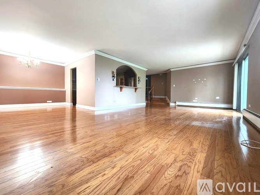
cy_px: 98
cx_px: 130
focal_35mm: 13
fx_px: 98
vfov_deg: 89.9
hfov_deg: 106.2
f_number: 2.2
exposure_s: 1/30
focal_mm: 2.2
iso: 400
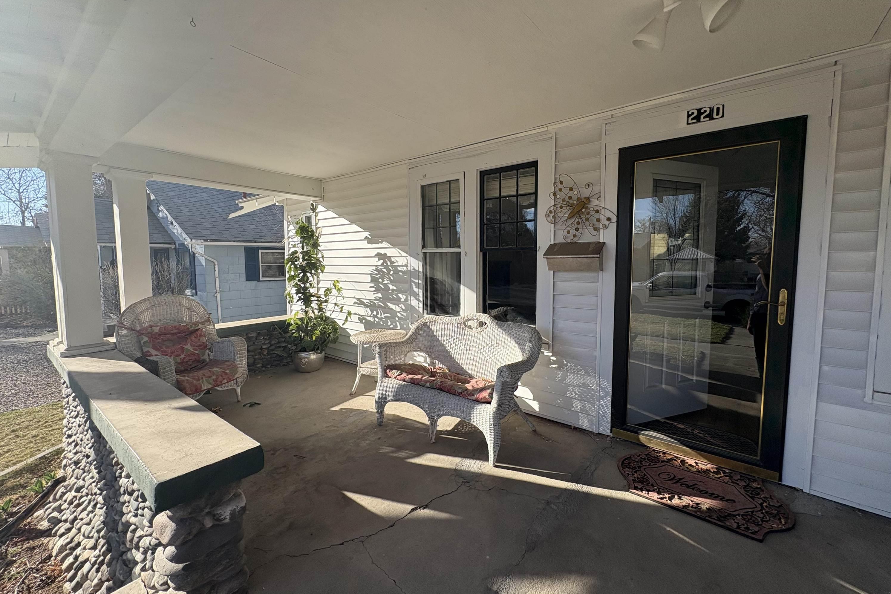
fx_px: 371
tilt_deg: -2.2
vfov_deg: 77.3
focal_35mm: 15
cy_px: 289
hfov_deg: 100.4
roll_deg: +0.7
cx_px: 458
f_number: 2.2
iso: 64
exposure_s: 1/1063
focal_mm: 2.22
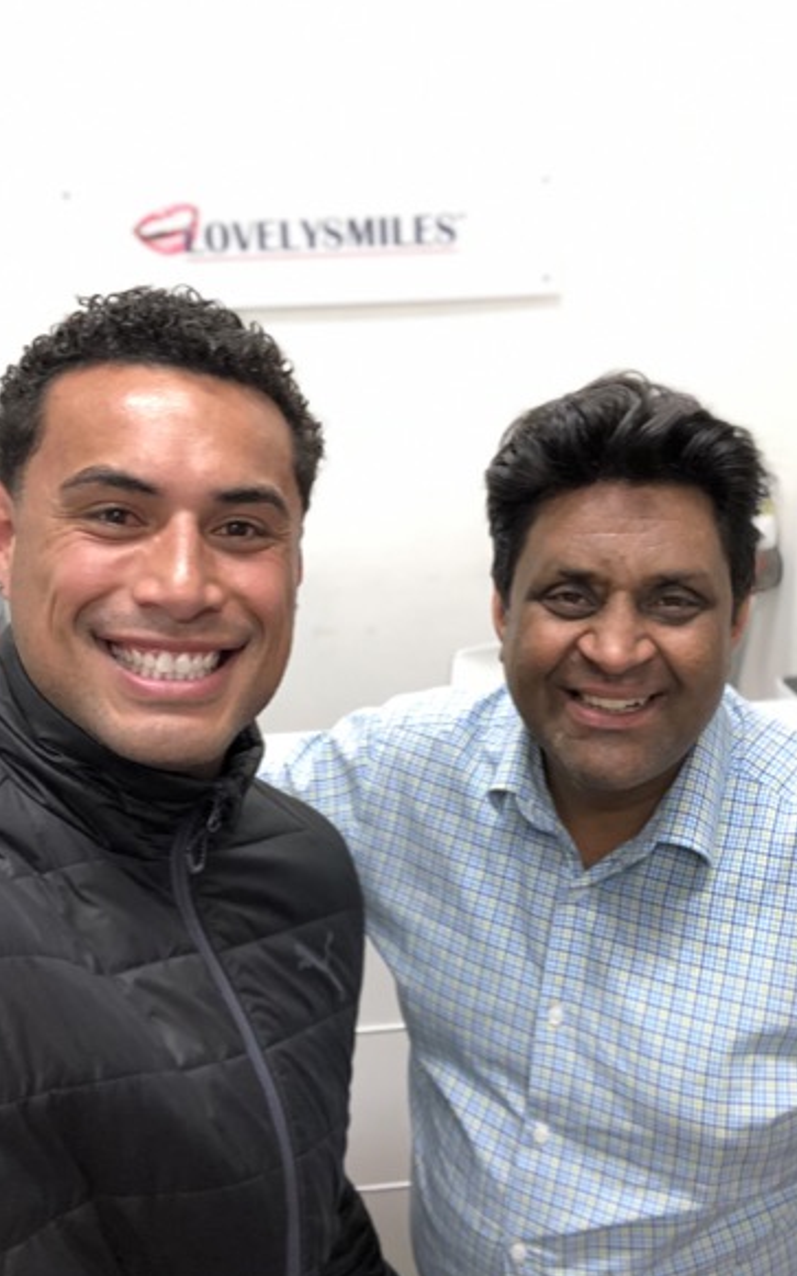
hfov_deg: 36.3
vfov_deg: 55.3
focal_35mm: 35
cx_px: 417
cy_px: 630
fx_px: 1217
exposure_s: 1/33
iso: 125
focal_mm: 2.87
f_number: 2.2
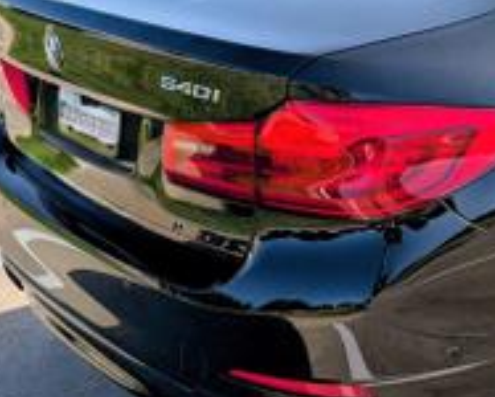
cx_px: 516
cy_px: 233
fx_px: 924
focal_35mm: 63
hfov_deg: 27.9
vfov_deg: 24.2
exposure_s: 1/15873
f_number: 1.68
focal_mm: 6.9
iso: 23
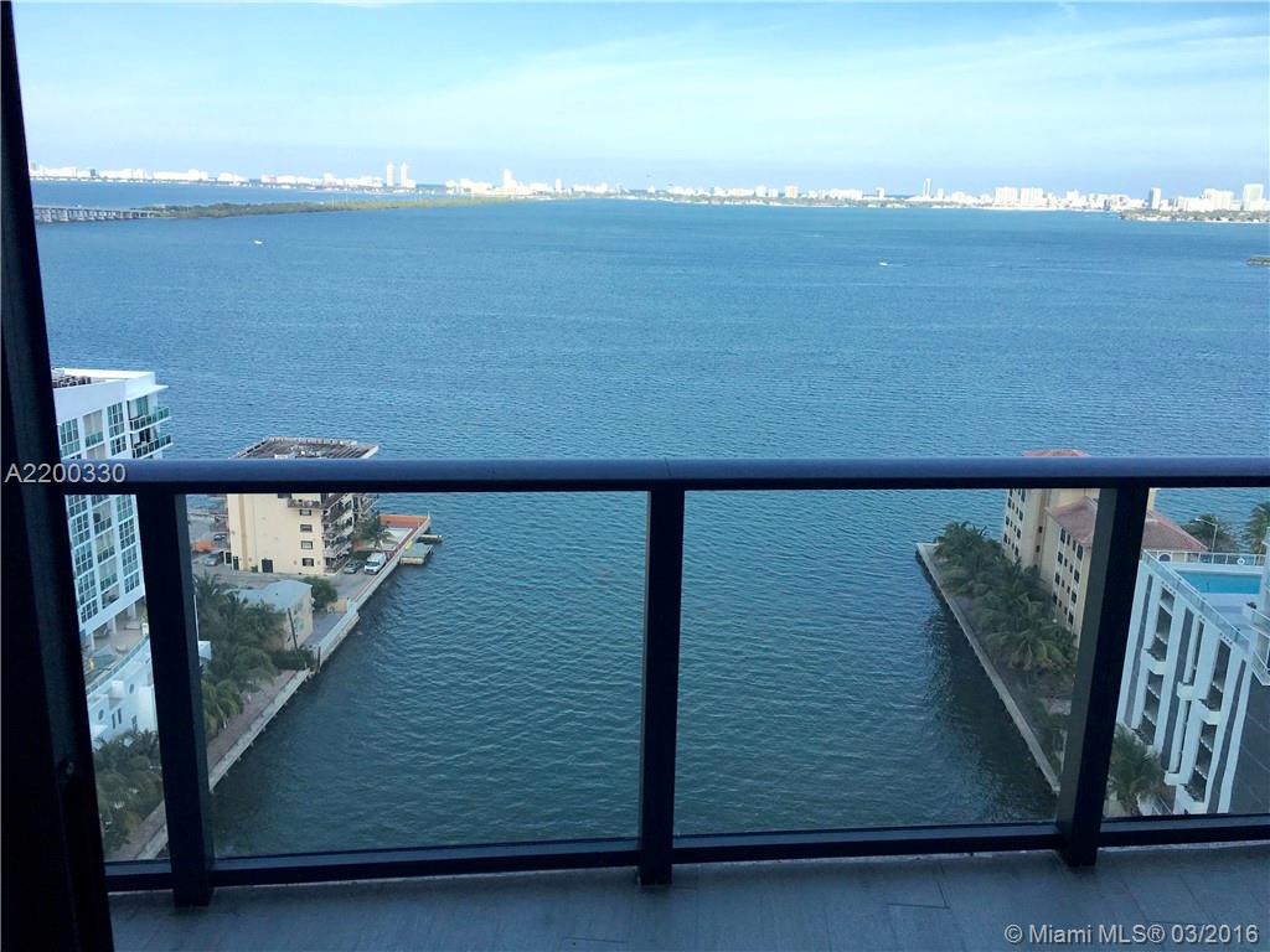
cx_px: 635
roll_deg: -1.2
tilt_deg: -13.4
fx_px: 1064
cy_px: 476
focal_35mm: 29
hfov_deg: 61.7
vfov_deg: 48.2
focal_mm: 4.15
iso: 25
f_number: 2.2
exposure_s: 1/1261
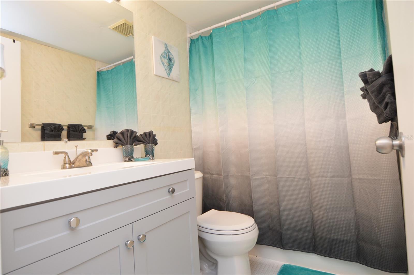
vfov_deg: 67.3
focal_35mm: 18
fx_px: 207
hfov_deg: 90.1
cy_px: 138
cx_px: 207
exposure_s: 1/60
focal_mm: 12
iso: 400
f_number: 4
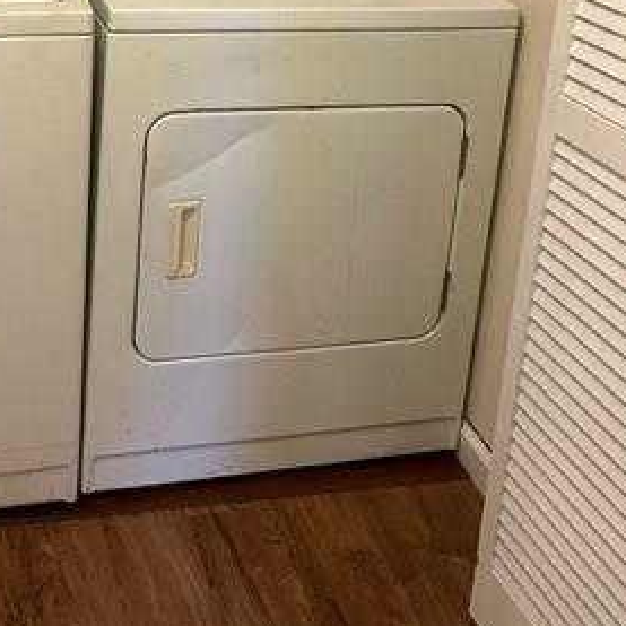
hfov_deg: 33.9
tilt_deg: -12.5
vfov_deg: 30.9
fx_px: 1003
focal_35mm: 49
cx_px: 151
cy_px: -66
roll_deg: -3.5
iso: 320
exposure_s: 1/60
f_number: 1.78
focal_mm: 6.86
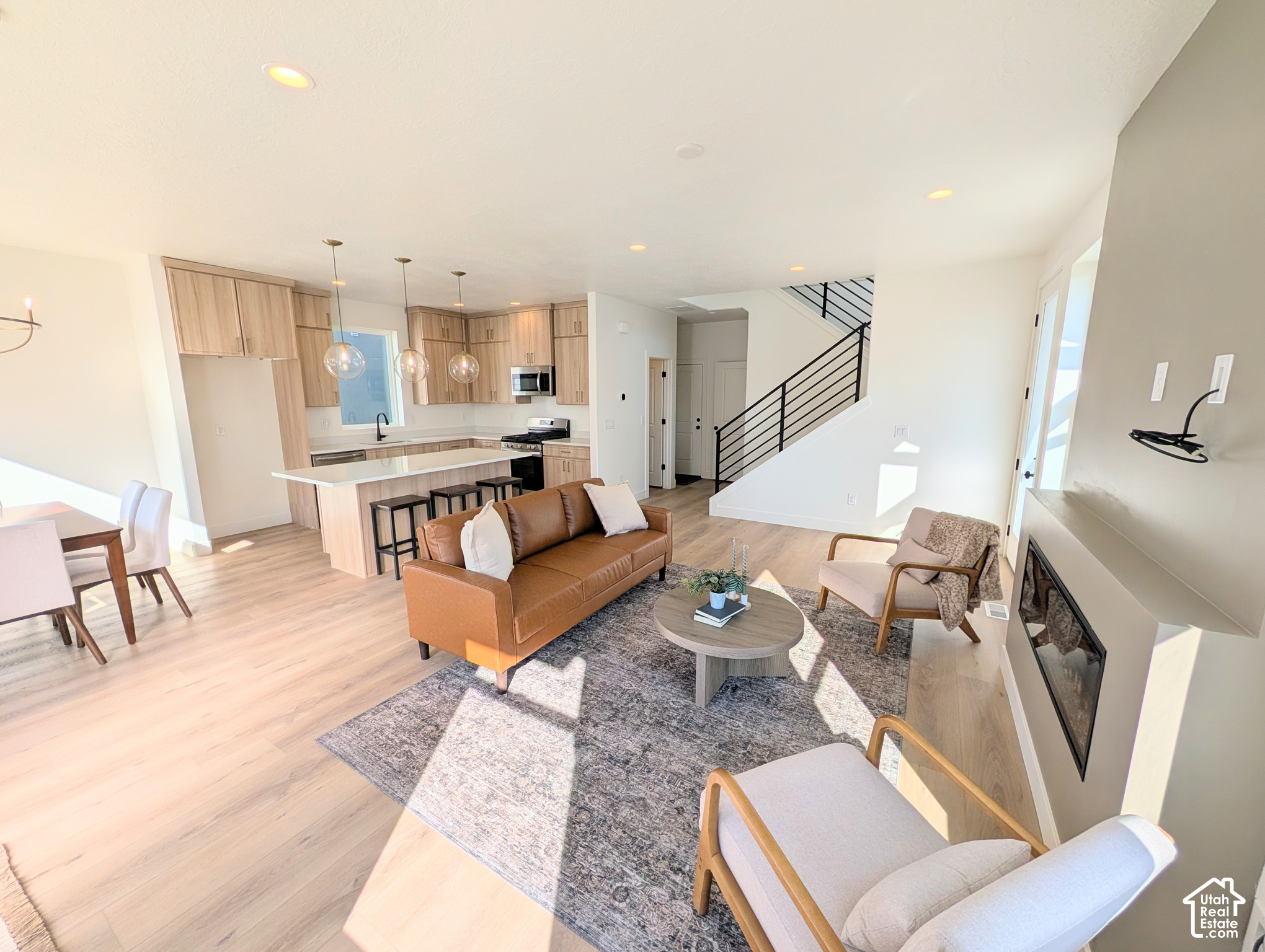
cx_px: 632
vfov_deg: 94.6
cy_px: 476
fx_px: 439
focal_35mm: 12
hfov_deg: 110.5
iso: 54
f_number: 1.7
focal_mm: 2.02
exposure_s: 1/1462
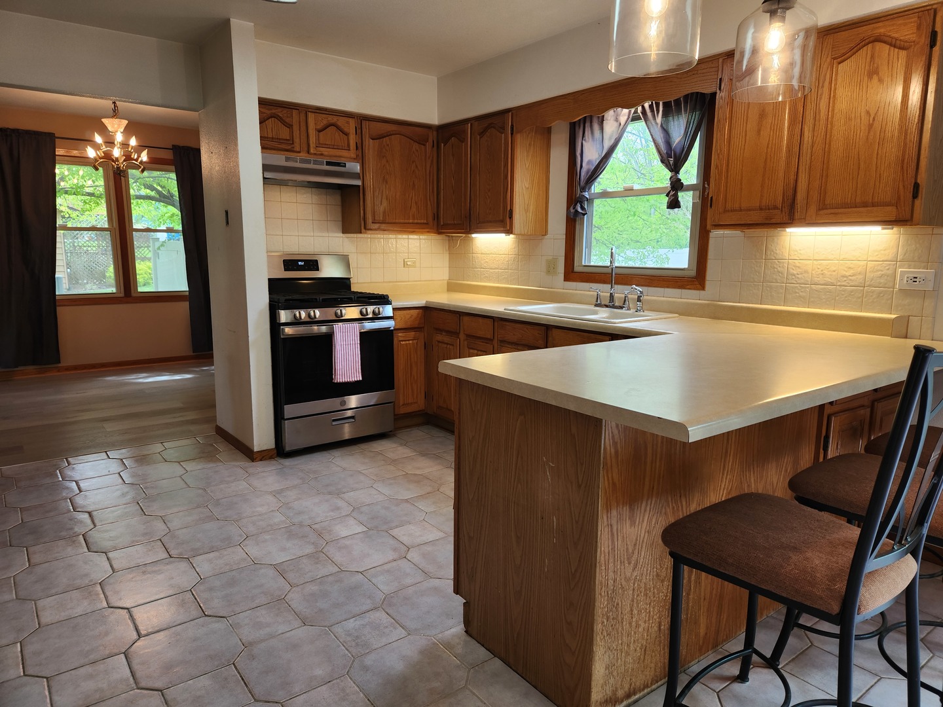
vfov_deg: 58.9
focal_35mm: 23
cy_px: 354
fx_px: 627
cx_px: 472
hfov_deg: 73.9
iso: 80
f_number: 1.8
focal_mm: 5.4
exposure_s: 1/120
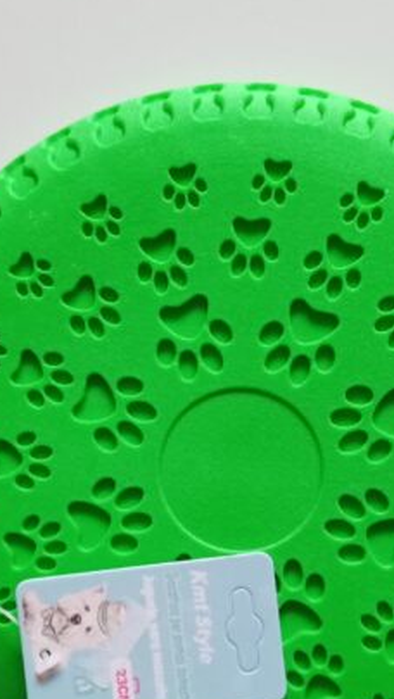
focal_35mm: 56
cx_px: 244
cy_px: 499
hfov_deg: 21.4
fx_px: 1039
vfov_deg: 36.6
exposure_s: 1/25
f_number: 1.8
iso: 416
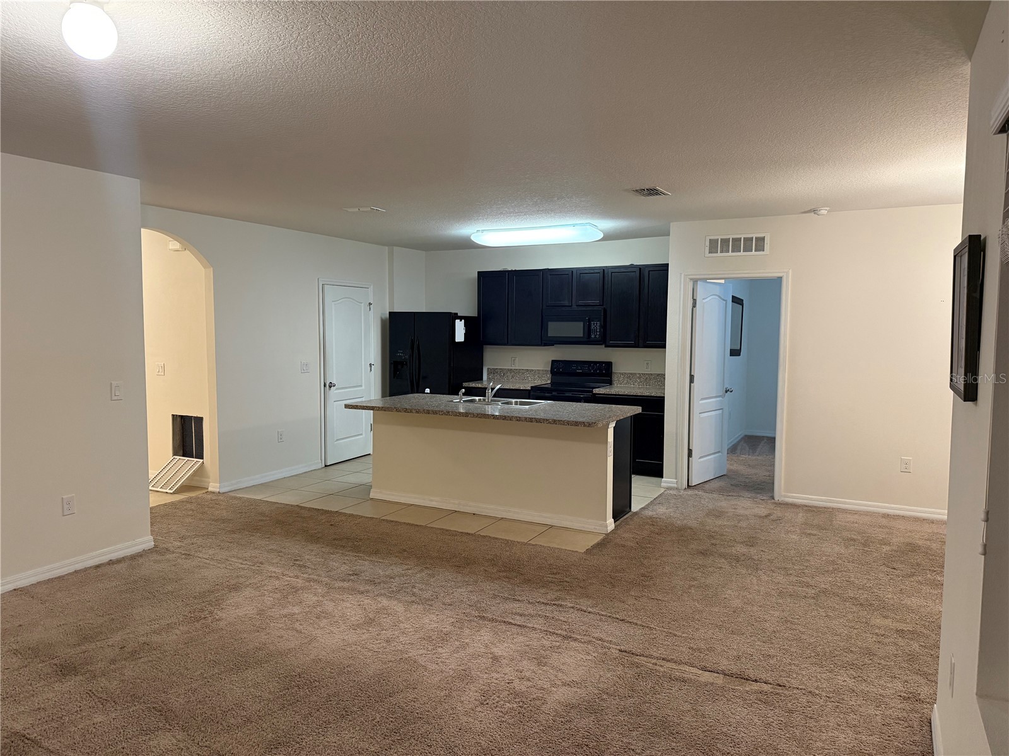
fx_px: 700
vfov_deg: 56.8
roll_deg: -0.3
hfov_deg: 71.6
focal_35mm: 24
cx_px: 504
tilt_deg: -3.5
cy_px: 378
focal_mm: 6.76
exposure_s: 1/60
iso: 400
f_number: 1.78
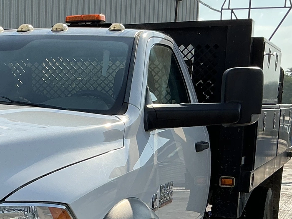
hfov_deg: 23.1
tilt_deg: -1.8
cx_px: -23
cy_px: 206
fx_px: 675
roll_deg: +0.0
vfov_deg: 18.1
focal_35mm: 80
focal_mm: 3
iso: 25
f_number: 1.8
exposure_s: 1/1534
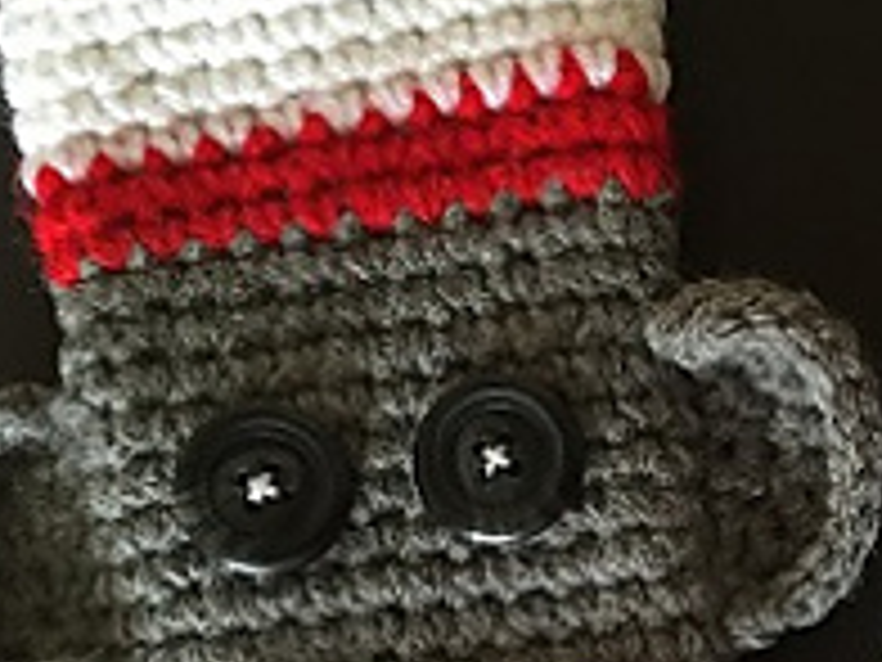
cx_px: 873
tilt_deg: -84.5
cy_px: 703
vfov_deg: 19.2
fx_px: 1885
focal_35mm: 74
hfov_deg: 25.1
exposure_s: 1/30
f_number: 2.2
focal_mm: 4.15
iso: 100
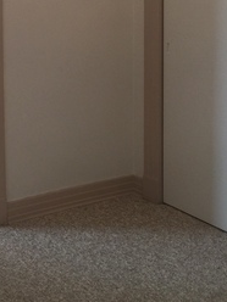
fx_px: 682
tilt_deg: -3.1
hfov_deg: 18.6
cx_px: 20
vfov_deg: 23.9
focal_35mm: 78
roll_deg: +0.0
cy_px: -3
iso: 40
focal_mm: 4.15
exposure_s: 1/15
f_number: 2.2
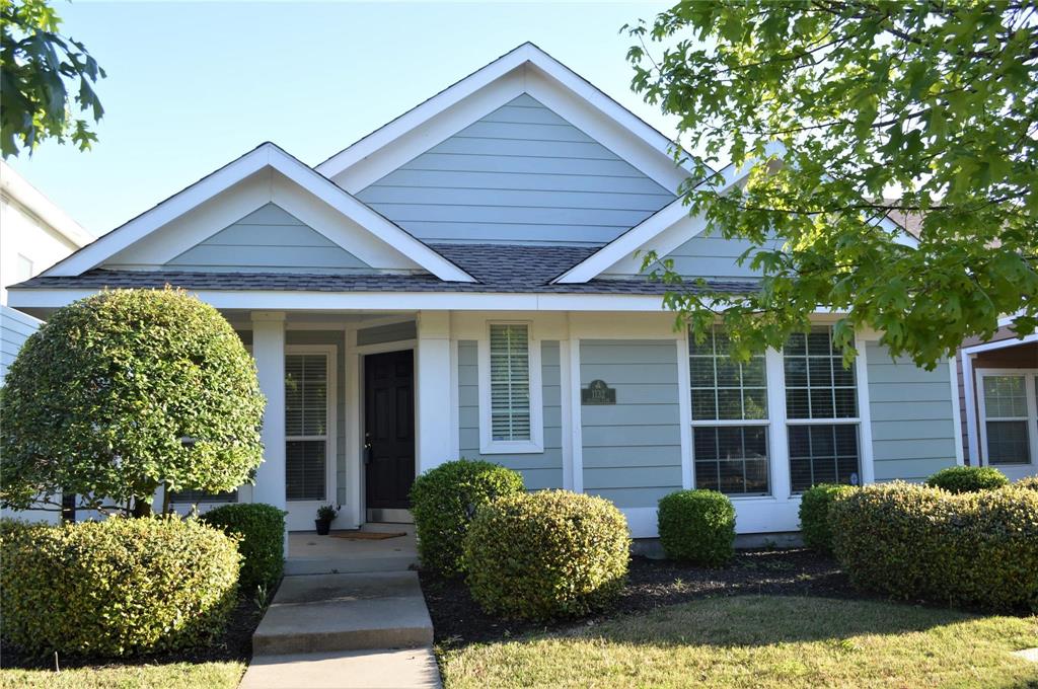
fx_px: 778
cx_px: 519
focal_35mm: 27
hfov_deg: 67.4
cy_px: 344
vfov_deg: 47.8
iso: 180
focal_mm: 18
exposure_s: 1/125
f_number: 5.6
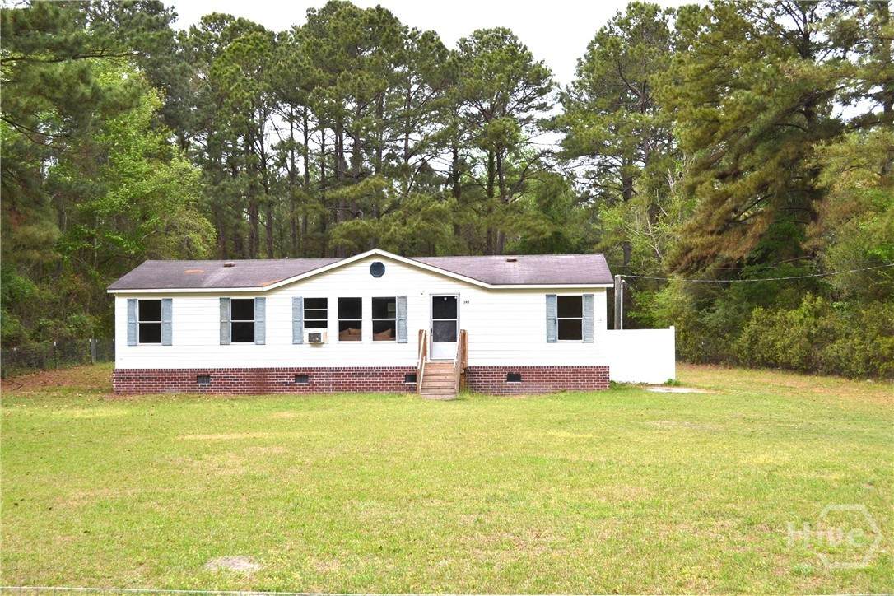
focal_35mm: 42
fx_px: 1043
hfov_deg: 46.4
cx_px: 447
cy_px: 298
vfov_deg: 31.9
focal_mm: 28
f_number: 6.3
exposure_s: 1/160
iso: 100
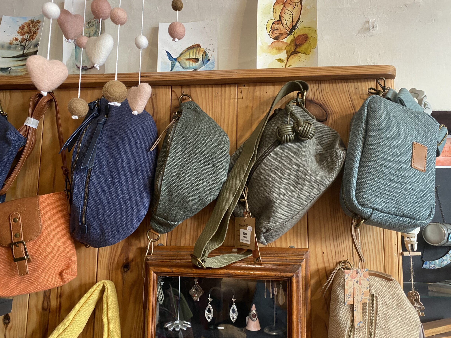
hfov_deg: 65.3
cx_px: 233
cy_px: 167
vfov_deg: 51.4
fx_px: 352
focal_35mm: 27
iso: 250
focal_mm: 4.25
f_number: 1.8
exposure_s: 1/50
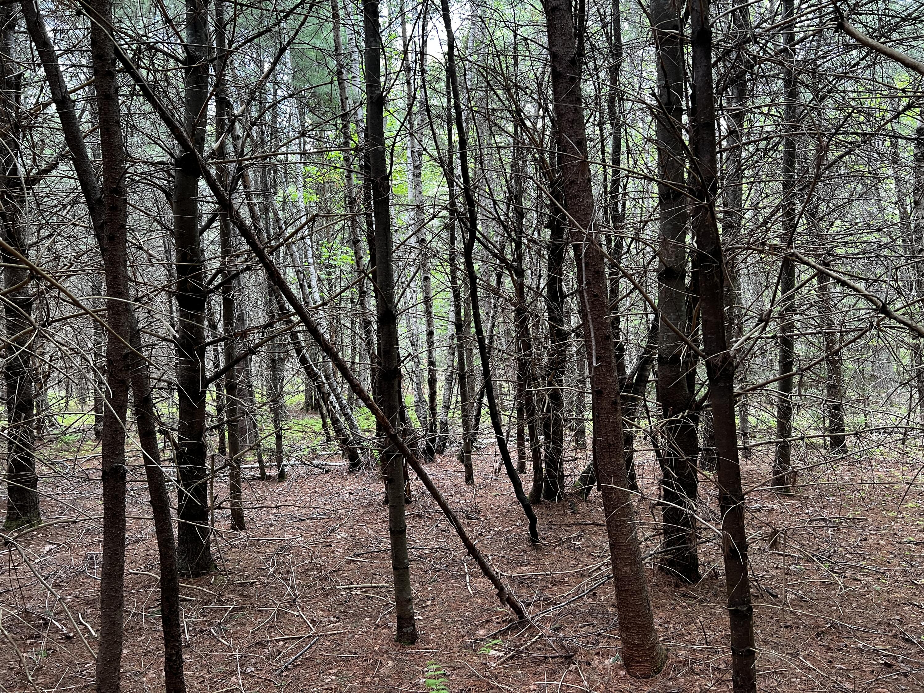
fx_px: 694
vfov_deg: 53.1
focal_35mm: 26
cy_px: 346
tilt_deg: +2.9
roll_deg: +2.2
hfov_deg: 67.3
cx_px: 462
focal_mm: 5.7
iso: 125
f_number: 1.5
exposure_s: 1/92
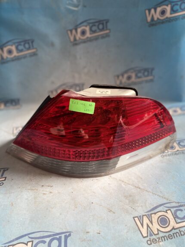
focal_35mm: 26
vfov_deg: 67.3
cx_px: 92
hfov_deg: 53.1
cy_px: 124
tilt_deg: -34.6
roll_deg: -0.3
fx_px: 185
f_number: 1.6
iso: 160
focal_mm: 5.1
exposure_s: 1/60
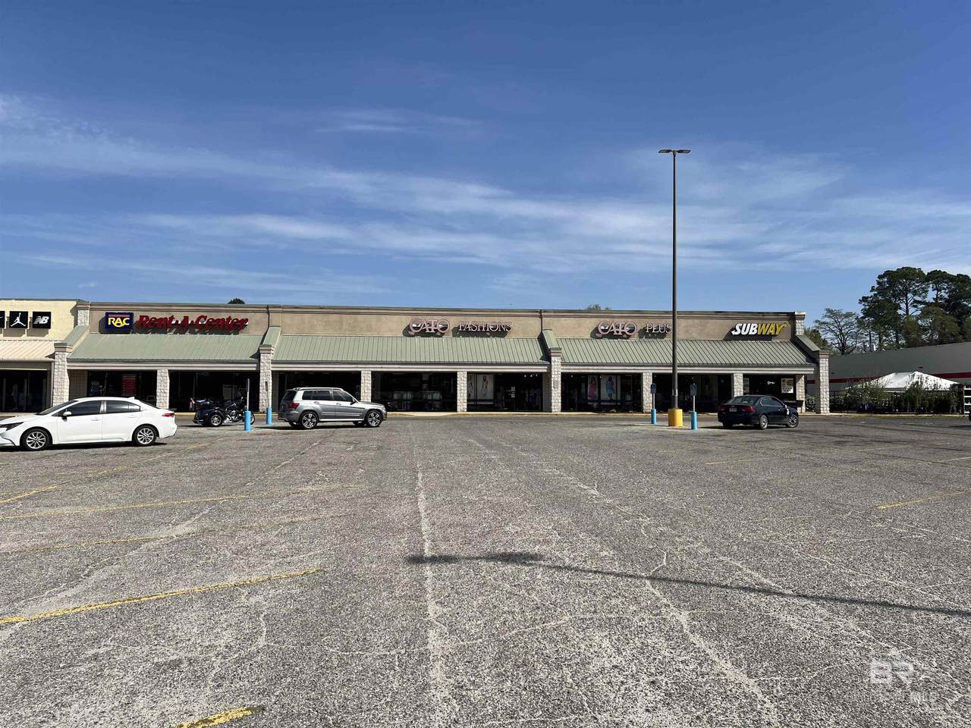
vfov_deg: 53.1
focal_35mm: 26
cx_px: 486
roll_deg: -1.3
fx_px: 729
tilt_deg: +2.1
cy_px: 364
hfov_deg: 67.3
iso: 50
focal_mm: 5.7
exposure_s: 1/6211
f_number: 1.5
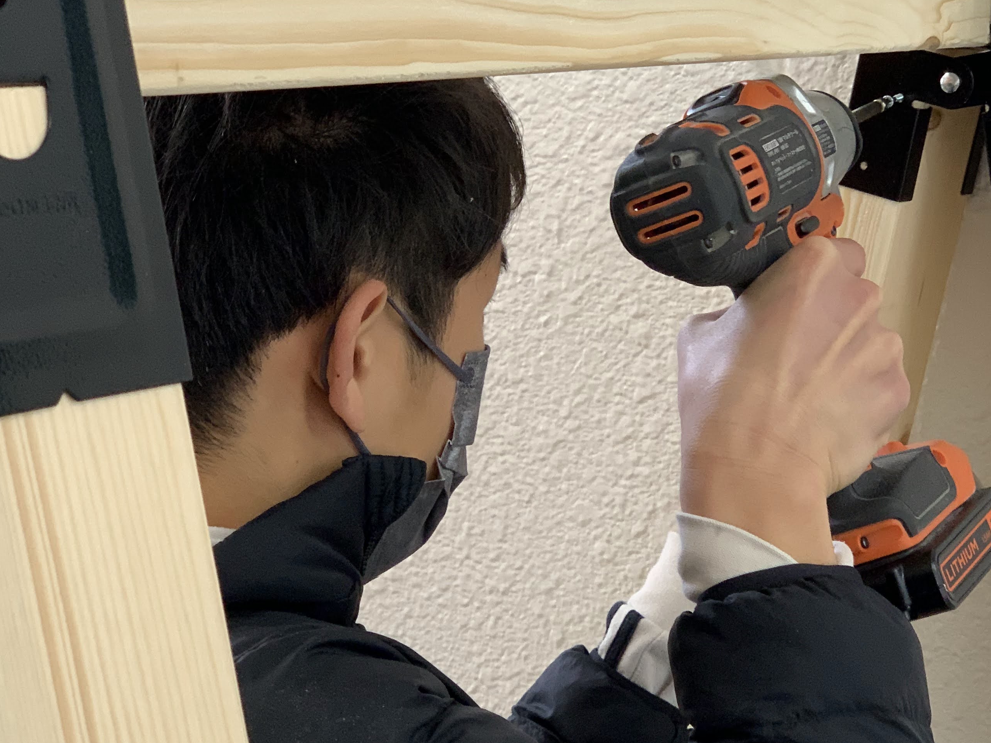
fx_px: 2348
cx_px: 650
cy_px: 410
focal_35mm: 82
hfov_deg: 23.7
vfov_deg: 18.0
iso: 125
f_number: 2.4
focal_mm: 6
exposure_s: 1/84
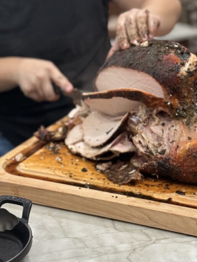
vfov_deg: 27.0
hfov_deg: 20.3
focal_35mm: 72
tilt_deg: -19.3
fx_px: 547
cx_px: 135
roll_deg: -0.8
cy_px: 128
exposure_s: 1/40
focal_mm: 6.76
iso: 320
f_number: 1.78
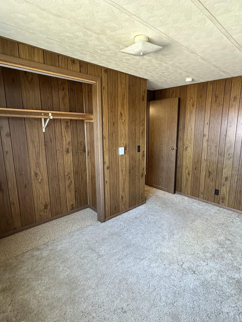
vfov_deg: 84.7
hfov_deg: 68.3
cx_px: 140
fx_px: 177
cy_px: 160
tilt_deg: -11.2
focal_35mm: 19
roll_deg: -0.6
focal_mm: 2.22
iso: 500
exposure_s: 1/60
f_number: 2.2
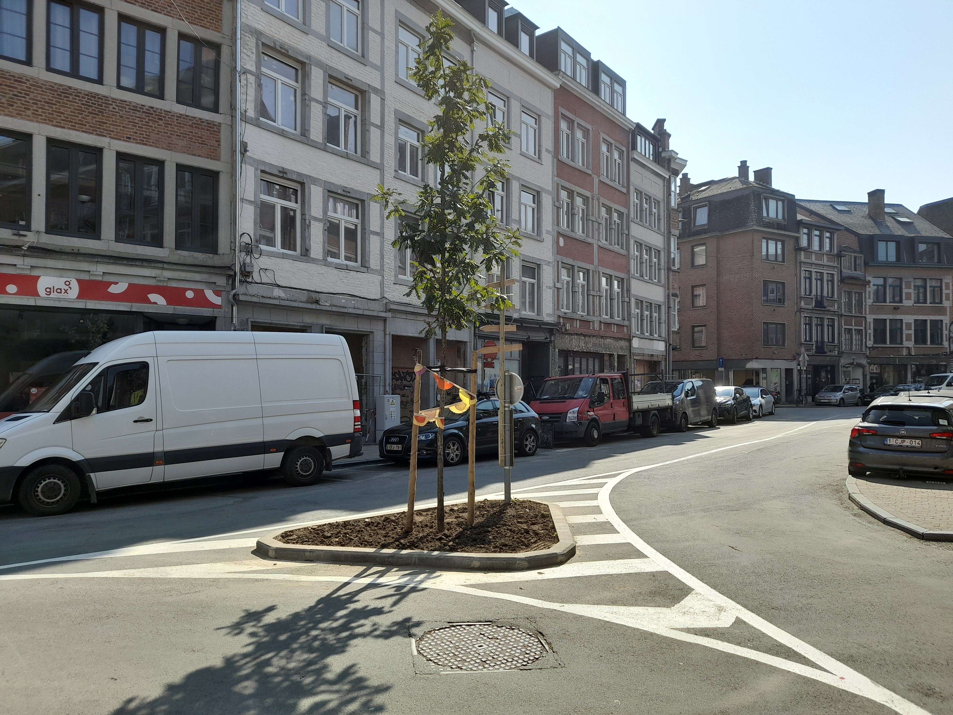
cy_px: 358
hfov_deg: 69.4
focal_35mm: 25
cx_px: 476
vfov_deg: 54.9
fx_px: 688
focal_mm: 4.6
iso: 20
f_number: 2
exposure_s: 1/520
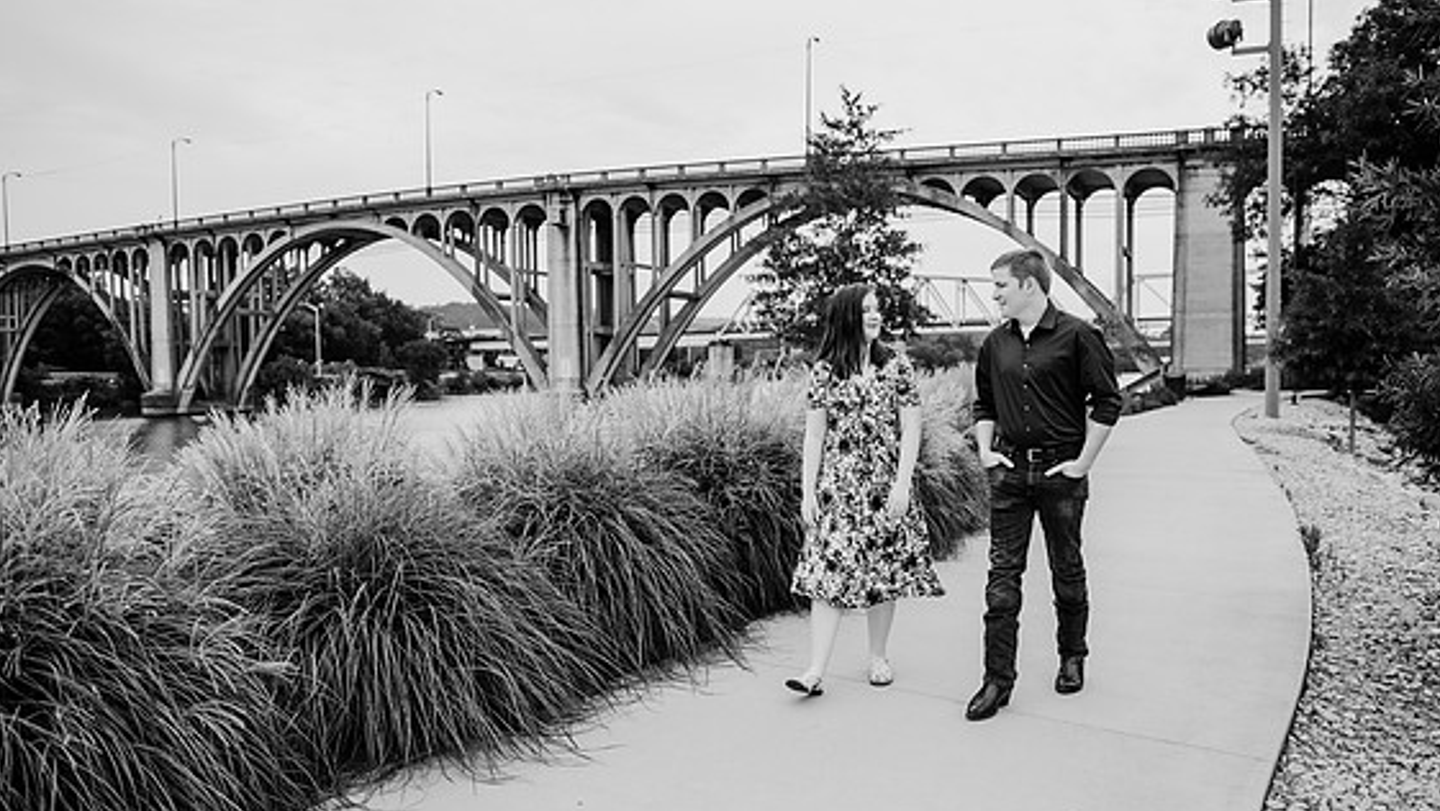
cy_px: 435
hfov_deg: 71.9
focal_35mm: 26
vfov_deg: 44.4
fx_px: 993
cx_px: 719
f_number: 2.8
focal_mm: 24
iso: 200
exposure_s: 1/800
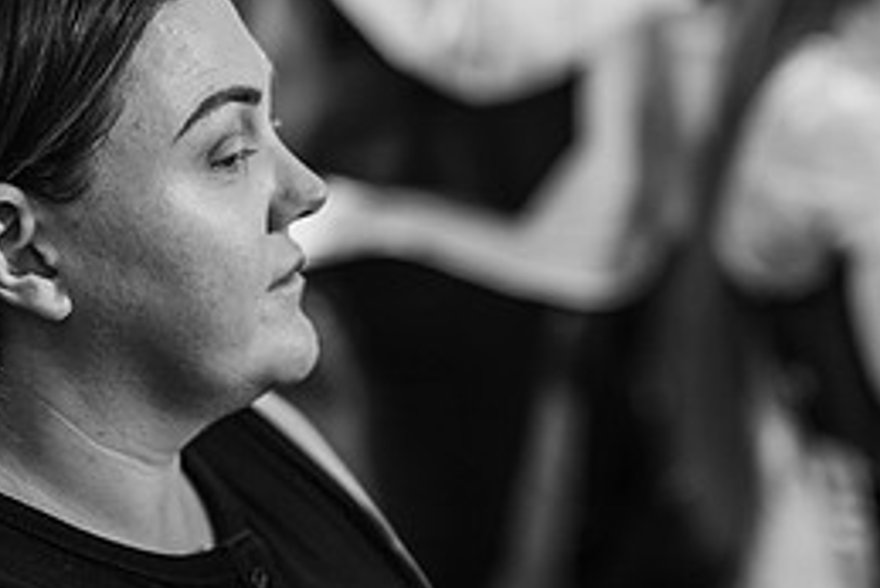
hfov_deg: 18.2
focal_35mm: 112
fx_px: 2739
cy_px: 294
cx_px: 479
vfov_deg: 12.2
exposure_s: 1/250
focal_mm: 50
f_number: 1.6
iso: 125
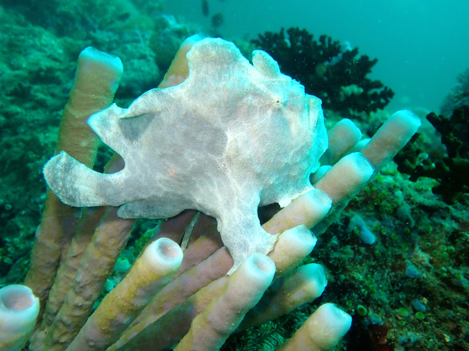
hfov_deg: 60.0
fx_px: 406
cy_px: 176
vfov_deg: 46.8
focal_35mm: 30
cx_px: 234
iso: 160
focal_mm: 5.5
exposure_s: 1/30
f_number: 6.3
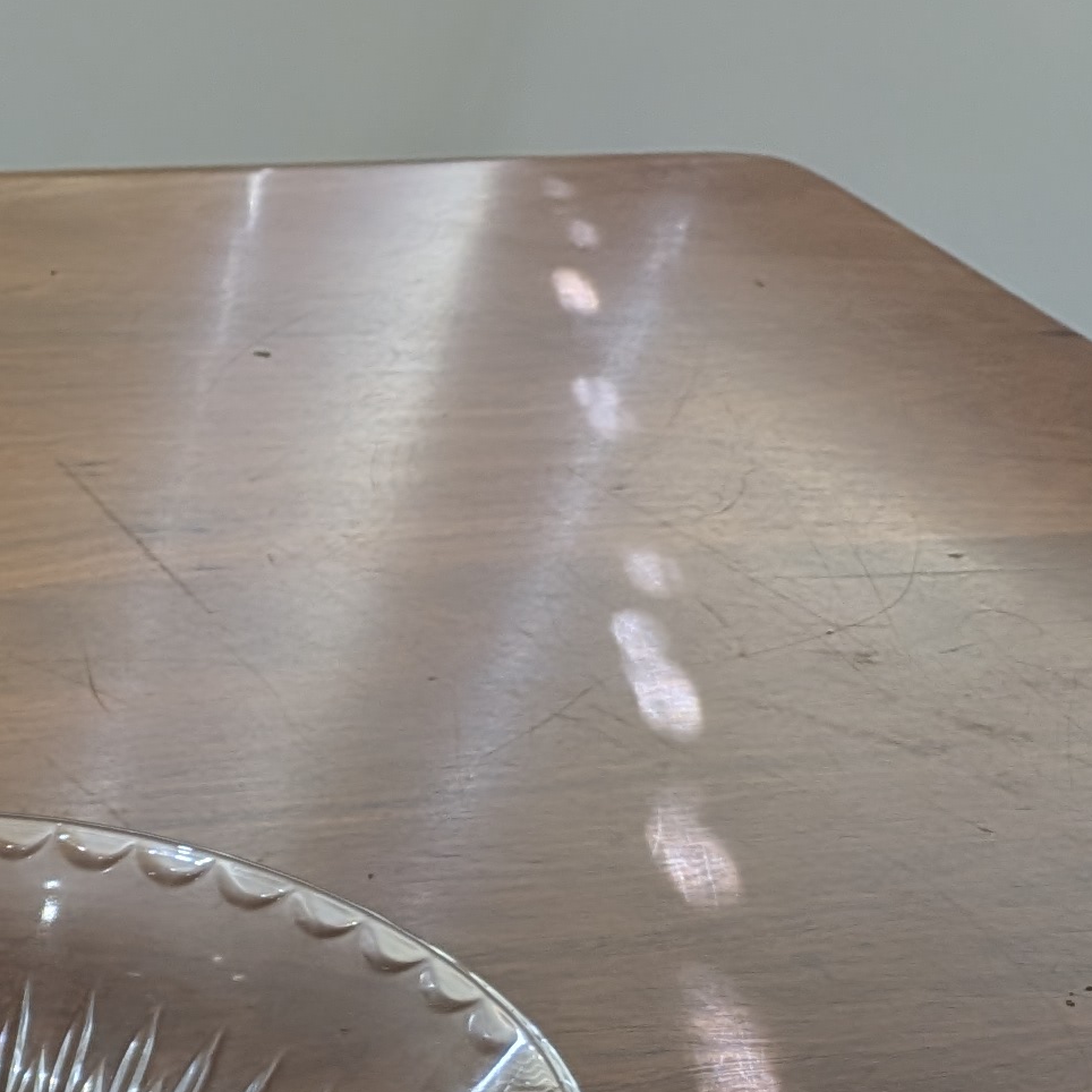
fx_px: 3141
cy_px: 1528
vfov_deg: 18.0
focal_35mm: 88
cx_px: -1124
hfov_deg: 15.5
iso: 46
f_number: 1.7
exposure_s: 1/50
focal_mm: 4.53
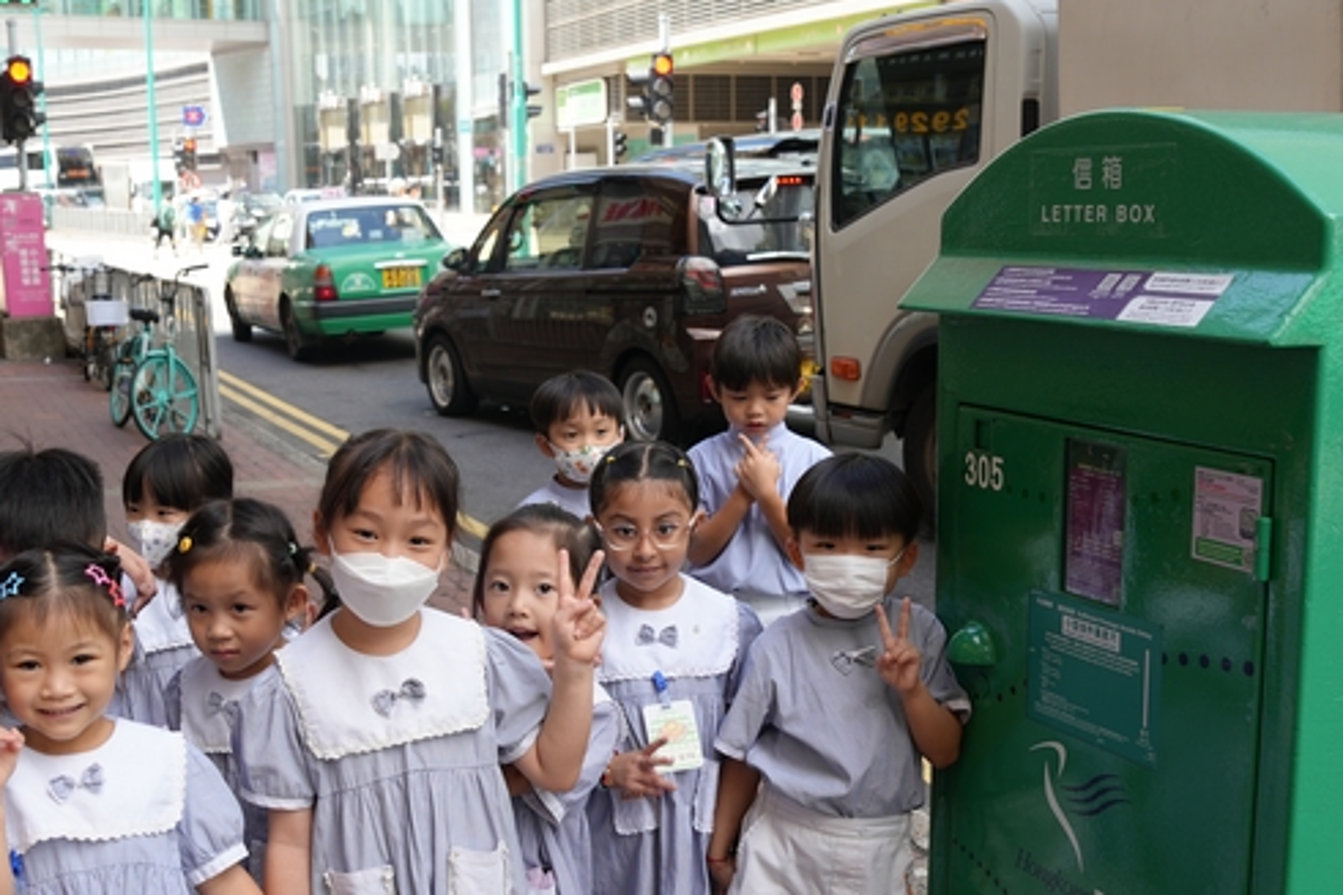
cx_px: 640
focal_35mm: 44
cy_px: 561
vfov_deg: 30.4
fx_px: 1641
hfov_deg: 44.5
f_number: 4
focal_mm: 24
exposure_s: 1/160
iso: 100
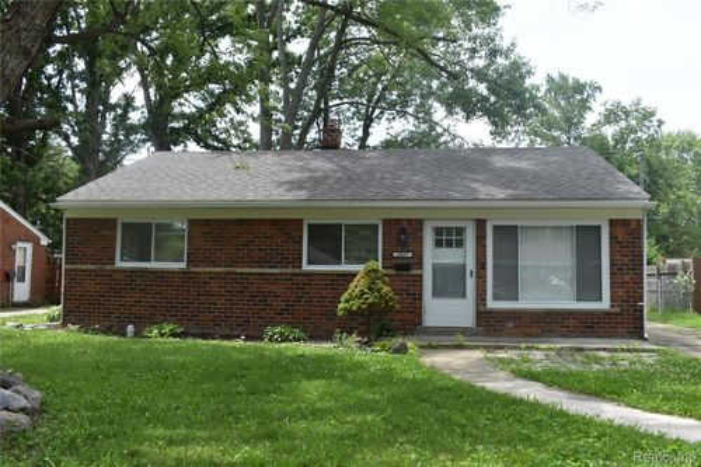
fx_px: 603
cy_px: 234
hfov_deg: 60.3
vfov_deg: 42.3
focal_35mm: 31
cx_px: 350
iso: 140
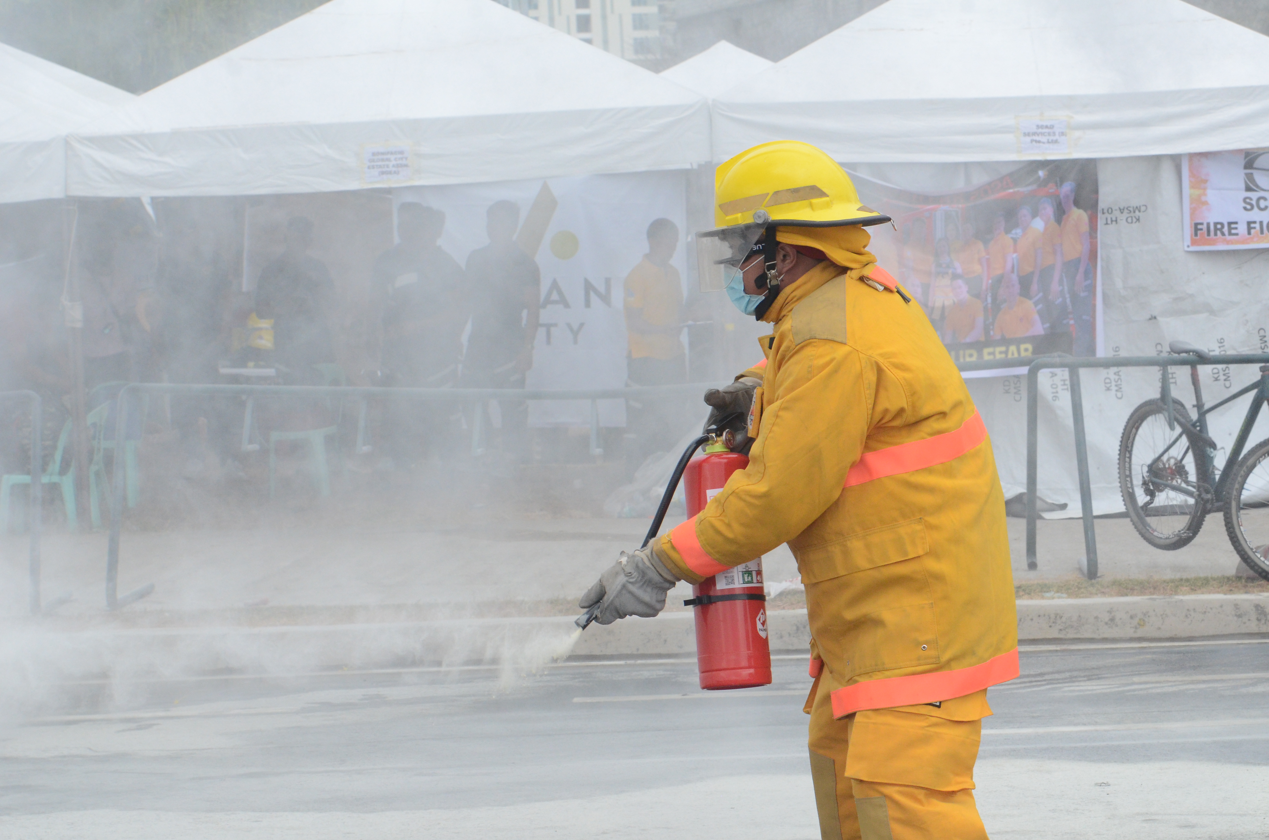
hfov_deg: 19.5
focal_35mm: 105
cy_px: 420
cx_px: 634
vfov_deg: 13.0
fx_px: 3694
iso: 1600
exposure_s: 1/1250
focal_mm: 70
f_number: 9
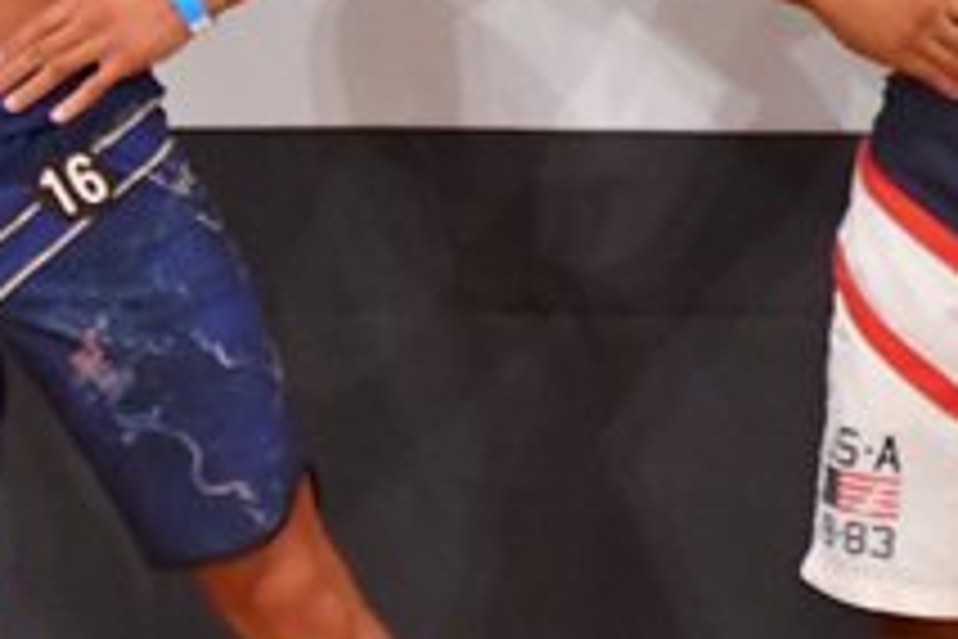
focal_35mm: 1092
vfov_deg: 1.3
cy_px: 122
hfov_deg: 1.9
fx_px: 29057
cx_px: -659
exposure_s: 1/400
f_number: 5.6
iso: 10000
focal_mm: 200
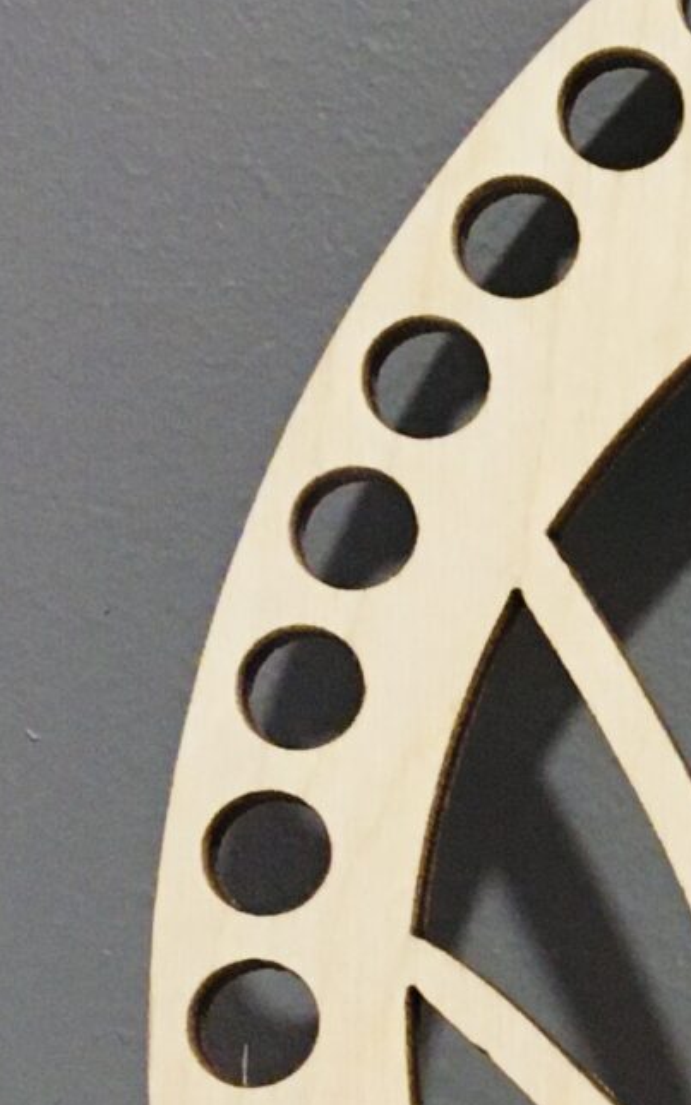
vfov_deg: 16.8
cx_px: 1495
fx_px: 3677
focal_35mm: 122
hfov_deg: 9.8
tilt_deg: -6.2
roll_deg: -0.6
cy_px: 1086
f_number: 2.2
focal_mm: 4.15
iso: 160
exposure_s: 1/33
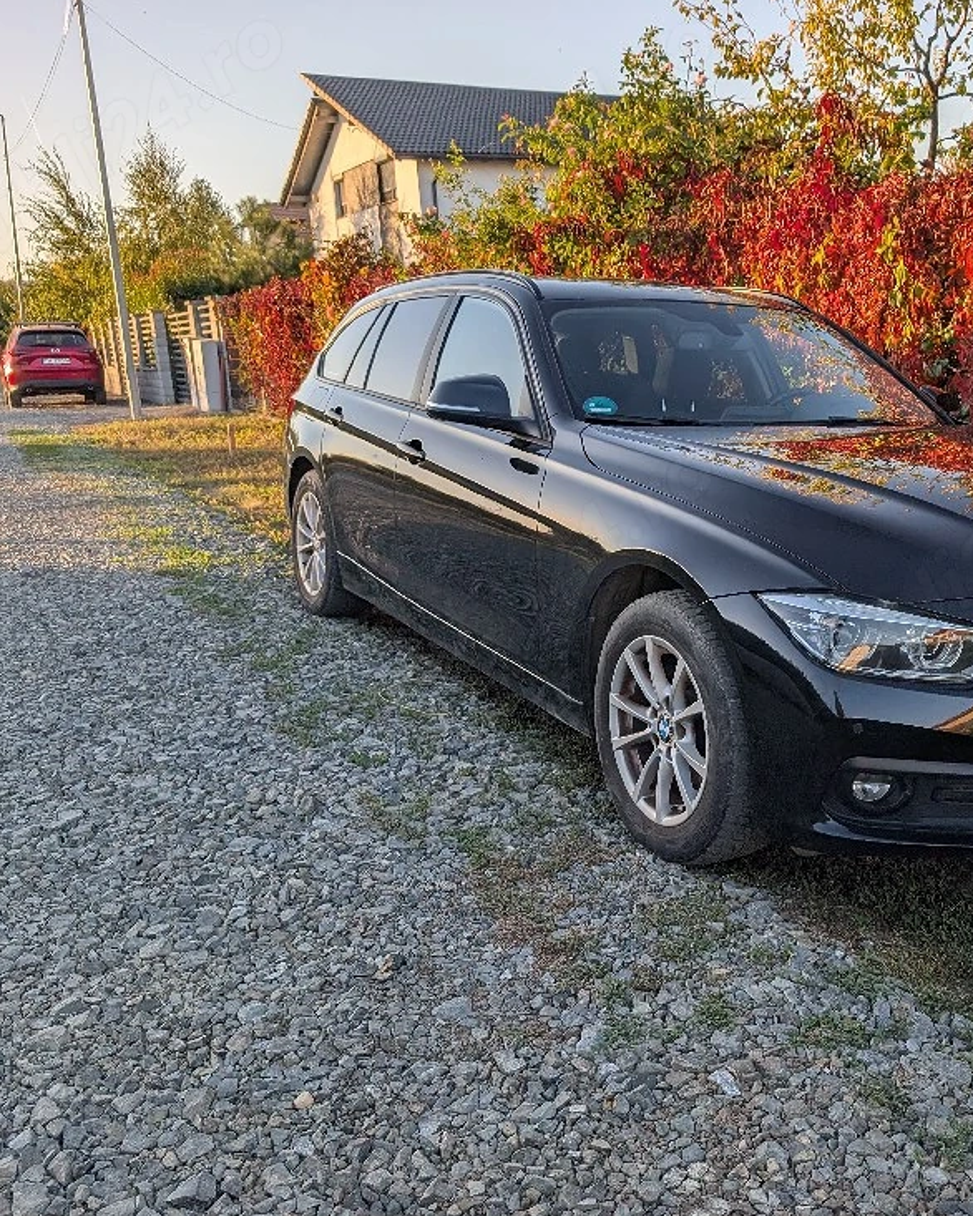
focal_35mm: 32
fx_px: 1152
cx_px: 644
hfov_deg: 45.1
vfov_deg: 55.7
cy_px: 598
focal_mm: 6.9
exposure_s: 1/345
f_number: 1.68
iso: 19
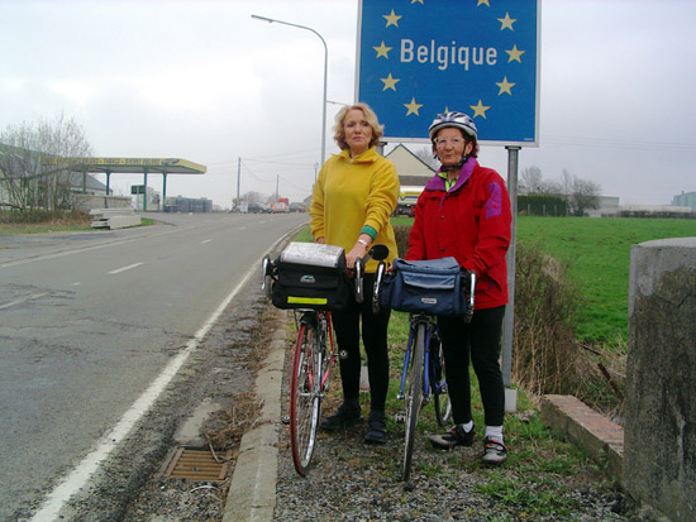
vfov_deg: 37.7
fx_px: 764
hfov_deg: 49.0
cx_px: 348
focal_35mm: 38
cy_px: 261
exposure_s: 1/60
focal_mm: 5.8
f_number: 4.8
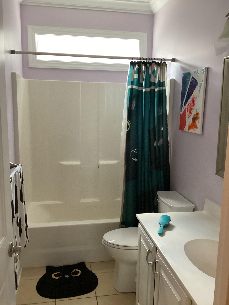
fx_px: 273
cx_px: 114
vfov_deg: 58.4
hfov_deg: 45.4
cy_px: 152
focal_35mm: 31
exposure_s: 1/50
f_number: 2.4
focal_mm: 3.3
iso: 320
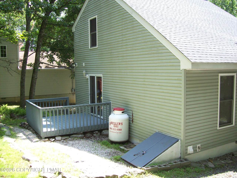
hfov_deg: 51.4
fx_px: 246
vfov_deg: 39.7
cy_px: 89
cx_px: 118
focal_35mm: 36
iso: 80
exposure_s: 1/166
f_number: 2.7
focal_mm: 6
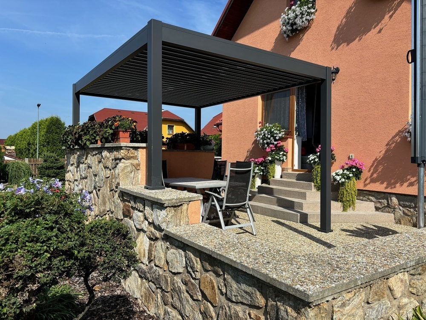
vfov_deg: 53.1
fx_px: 320
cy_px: 160
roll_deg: -0.9
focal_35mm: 26
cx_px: 213
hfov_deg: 67.3
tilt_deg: -0.4
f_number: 1.6
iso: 50
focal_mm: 5.96
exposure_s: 1/3413
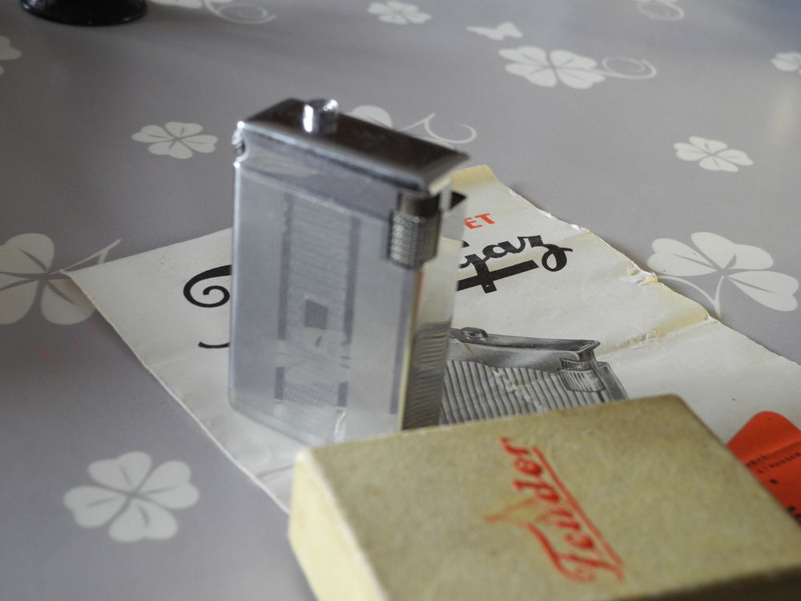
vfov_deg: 26.6
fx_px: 1273
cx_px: 400
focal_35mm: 55
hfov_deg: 34.9
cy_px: 300
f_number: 3.5
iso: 361
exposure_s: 1/30
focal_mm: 11.8
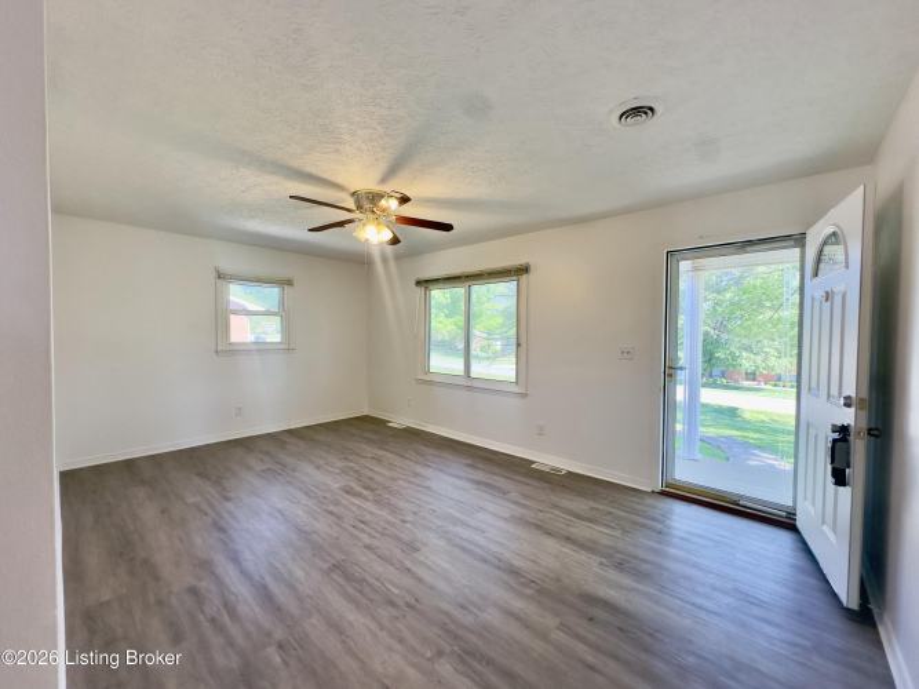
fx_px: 372
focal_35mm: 14
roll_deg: +0.0
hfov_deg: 102.1
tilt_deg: -2.3
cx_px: 460
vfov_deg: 85.7
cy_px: 344
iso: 125
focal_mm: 2.22
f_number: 2.2
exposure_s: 1/120
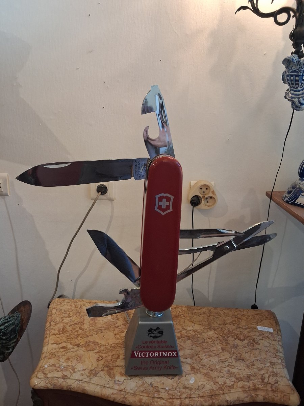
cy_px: 203
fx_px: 316
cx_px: 152
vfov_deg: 65.3
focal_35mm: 27
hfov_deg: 51.4
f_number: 1.8
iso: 250
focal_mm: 4
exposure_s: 1/100
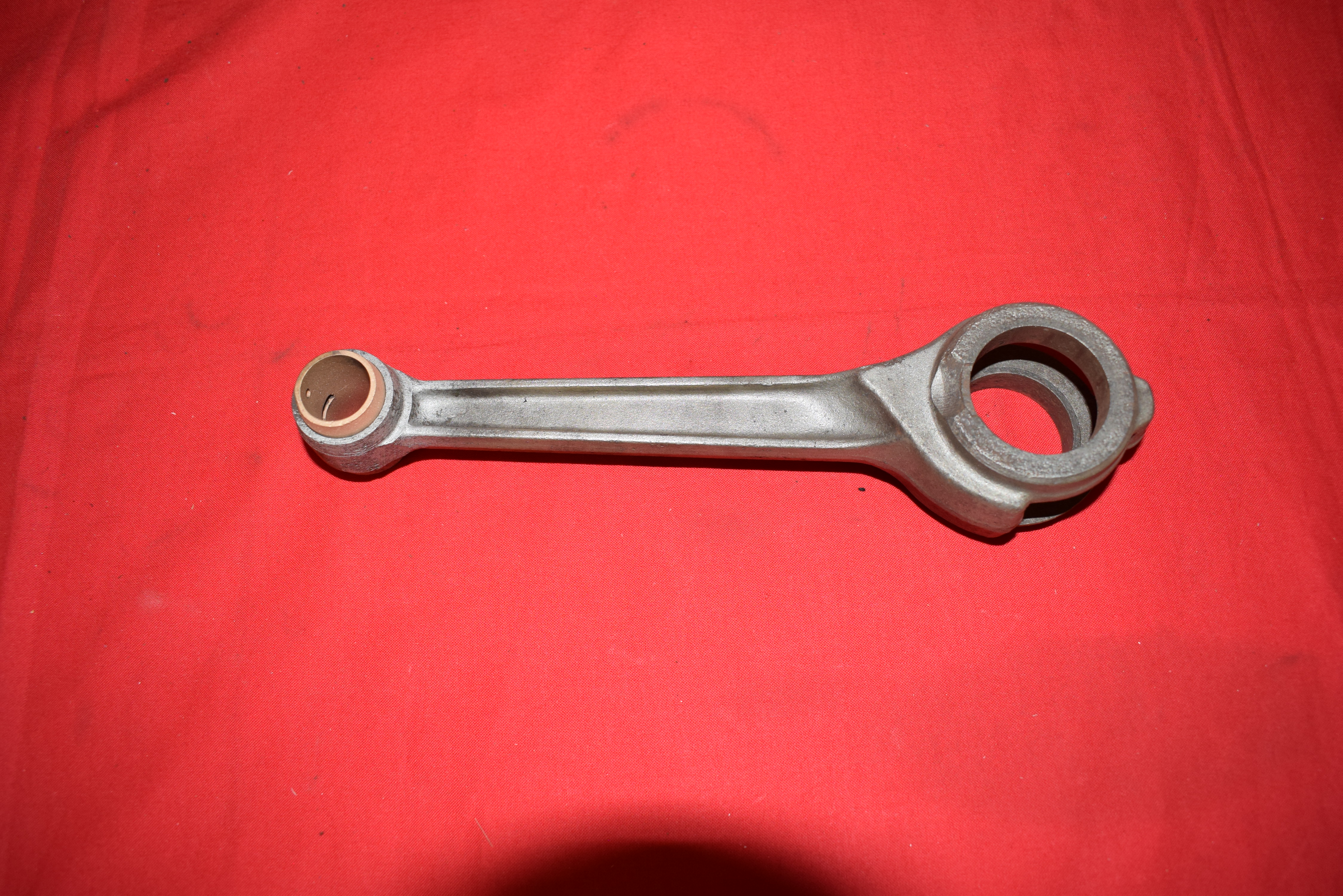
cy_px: 448
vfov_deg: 48.0
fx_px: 1007
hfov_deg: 67.4
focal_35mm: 27
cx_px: 672
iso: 640
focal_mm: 18
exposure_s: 1/125
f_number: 5
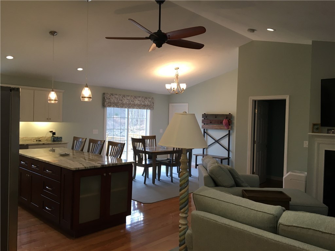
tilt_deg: +0.6
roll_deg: -1.6
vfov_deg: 48.2
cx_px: 168
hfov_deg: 61.7
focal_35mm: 29
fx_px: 281
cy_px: 126
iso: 50
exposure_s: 1/30
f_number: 2.2
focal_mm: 4.15
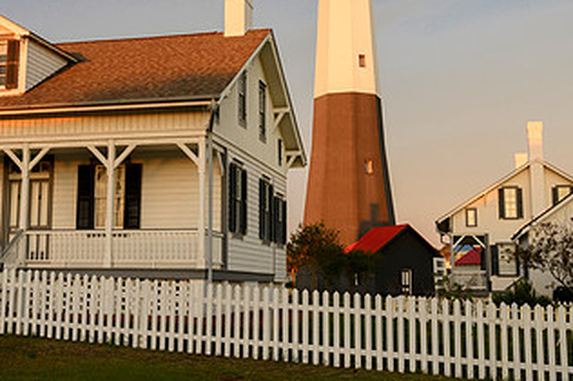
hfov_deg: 35.5
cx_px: 223
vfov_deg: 24.1
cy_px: 138
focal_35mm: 56
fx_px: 890
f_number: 8
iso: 100
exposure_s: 1/15
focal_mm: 30.5
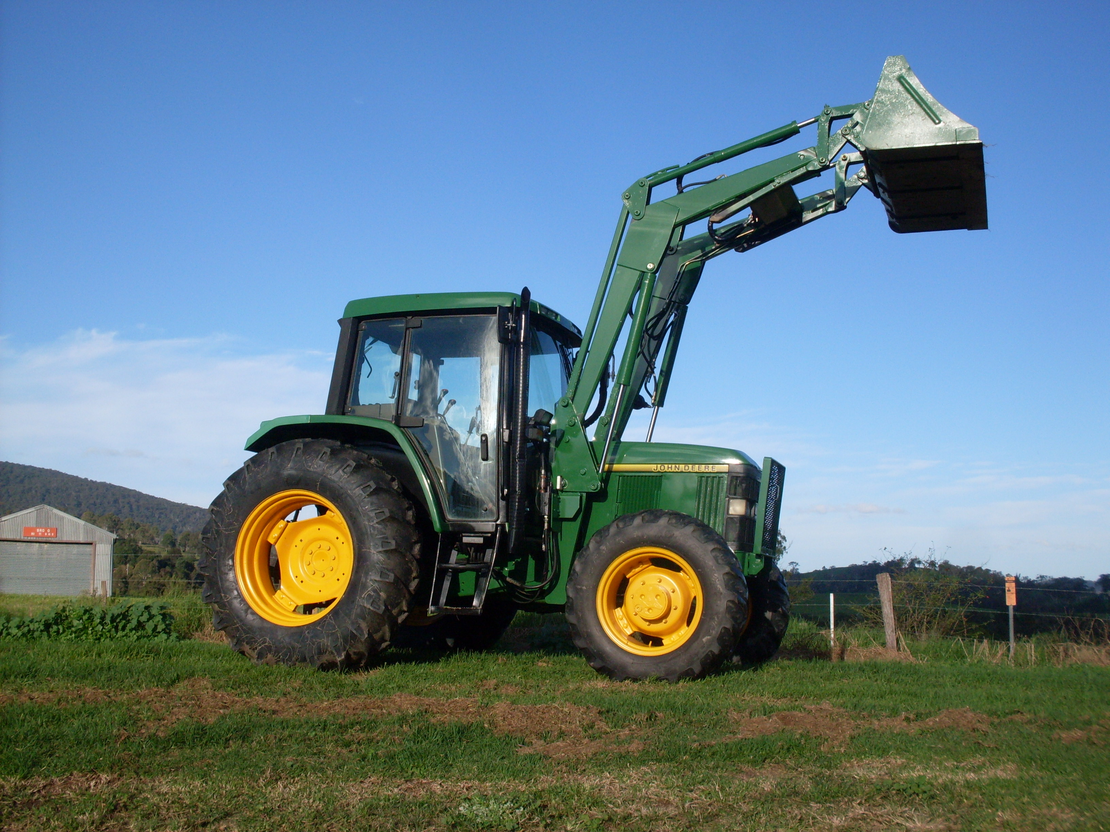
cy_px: 416
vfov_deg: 37.7
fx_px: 1219
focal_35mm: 38
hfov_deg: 49.0
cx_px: 555
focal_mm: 6.3
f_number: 8.4
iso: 80
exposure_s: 1/180
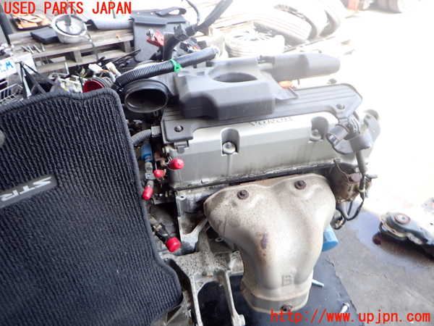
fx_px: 313
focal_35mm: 25
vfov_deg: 54.9
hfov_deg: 69.4
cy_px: 163
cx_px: 217
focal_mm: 4.5
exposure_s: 1/160
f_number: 2
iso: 100
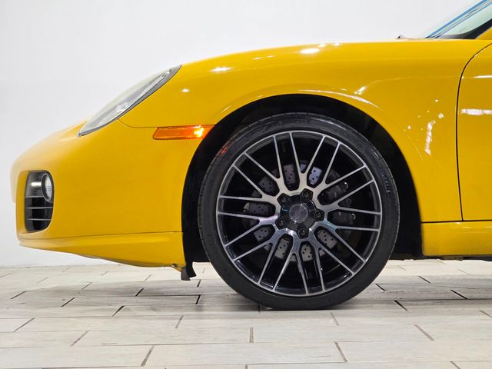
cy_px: 184
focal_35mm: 115
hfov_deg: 17.1
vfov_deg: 12.9
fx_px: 1635
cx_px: 246
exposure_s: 1/120
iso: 400
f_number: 3.4
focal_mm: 18.6
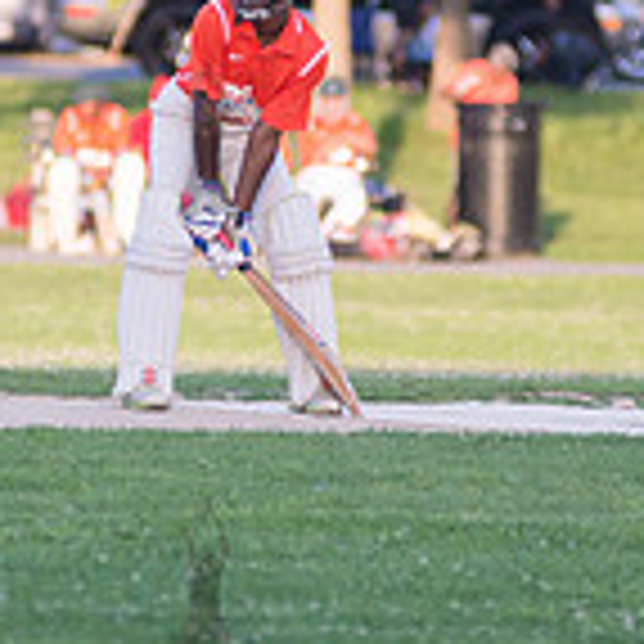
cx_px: 203
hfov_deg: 2.5
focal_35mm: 690
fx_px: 14523
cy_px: 137
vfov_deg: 2.5
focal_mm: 200
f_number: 2.8
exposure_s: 1/3200
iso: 1600
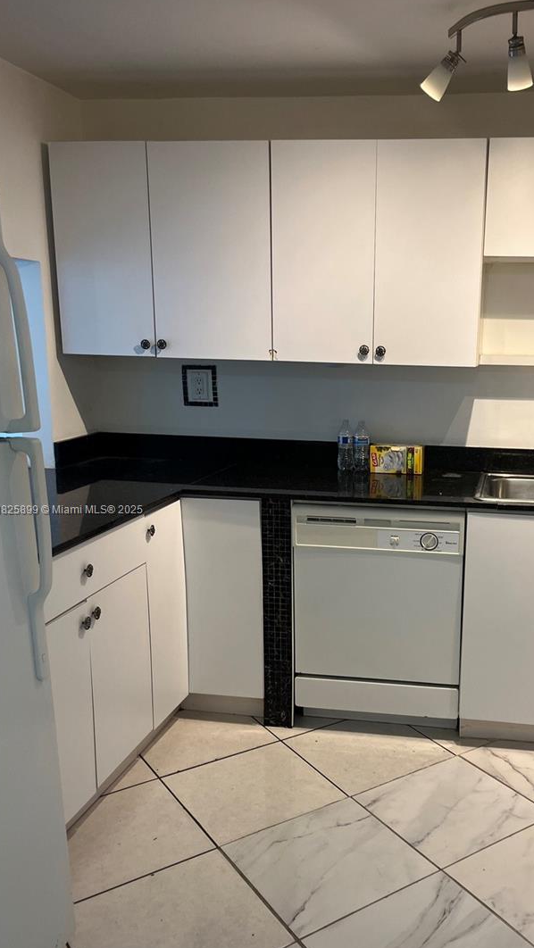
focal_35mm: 32
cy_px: 511
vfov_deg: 60.9
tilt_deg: -13.0
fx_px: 805
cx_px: 381
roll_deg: -0.4
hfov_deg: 36.1
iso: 64
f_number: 1.6
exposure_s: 1/60
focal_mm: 5.1
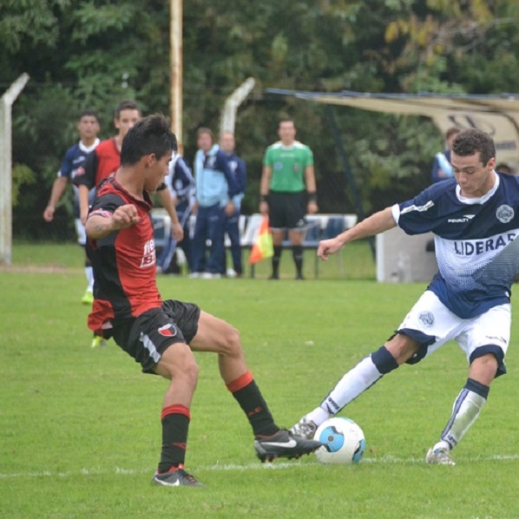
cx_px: 367
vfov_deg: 4.6
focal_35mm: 384
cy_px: 260
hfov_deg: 4.6
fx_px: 6514
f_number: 5.6
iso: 1600
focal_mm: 200
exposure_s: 1/1250
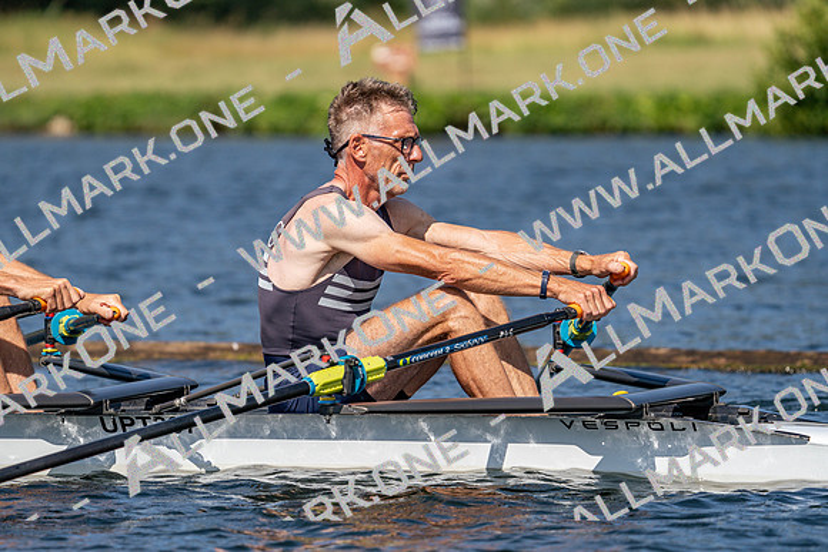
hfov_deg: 5.8
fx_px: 8121
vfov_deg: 3.9
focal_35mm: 353
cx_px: 414
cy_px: 276
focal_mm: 353
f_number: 6.3
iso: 200
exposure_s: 1/2000
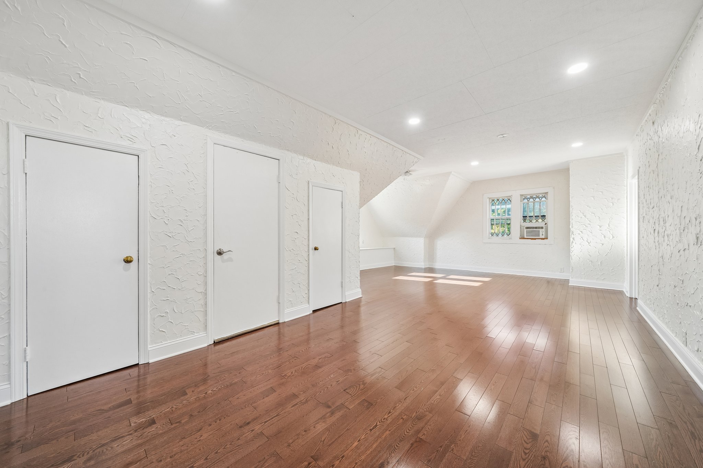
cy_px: 234
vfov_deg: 90.0
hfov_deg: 112.6
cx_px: 352
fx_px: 234
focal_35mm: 12
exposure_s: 1/3.33
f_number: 11
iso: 160
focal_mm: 12
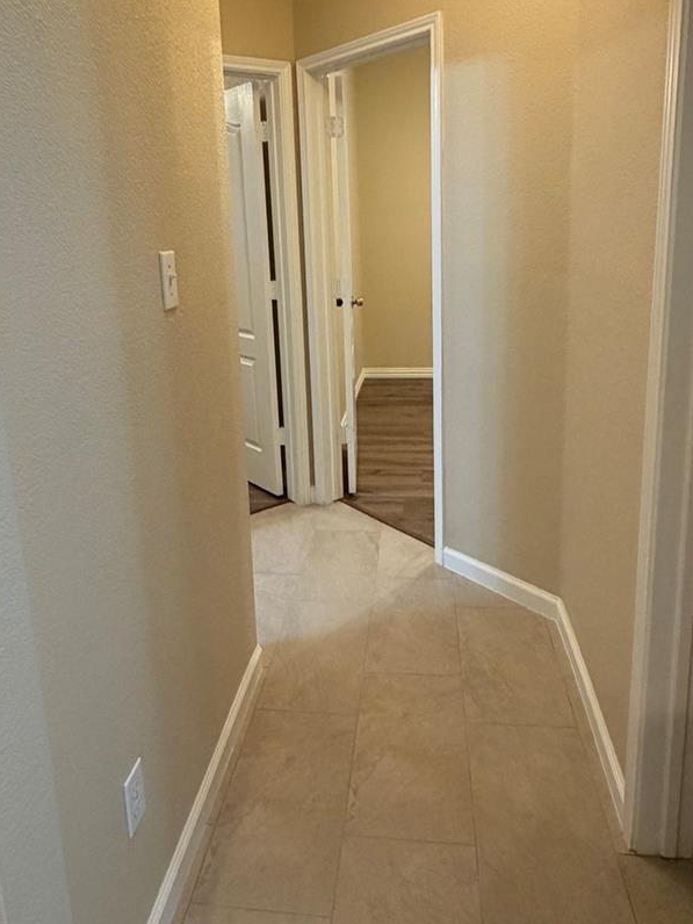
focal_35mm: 27
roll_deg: +1.5
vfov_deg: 64.7
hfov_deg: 51.3
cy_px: 364
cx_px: 322
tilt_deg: -11.2
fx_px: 721
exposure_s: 1/60
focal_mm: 2.22
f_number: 2.2
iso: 320
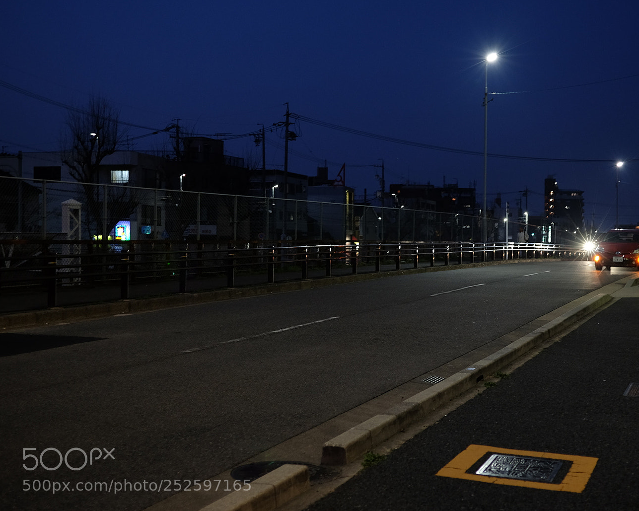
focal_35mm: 56
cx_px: 389
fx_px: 1059
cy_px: 260
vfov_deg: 27.1
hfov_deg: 33.5
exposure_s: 1/25
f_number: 2.2
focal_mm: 32
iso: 400
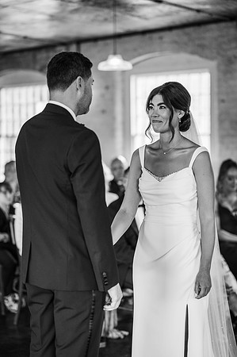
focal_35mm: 85
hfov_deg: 16.0
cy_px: 178
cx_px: 118
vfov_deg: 23.9
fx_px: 841
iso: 640
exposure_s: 1/200
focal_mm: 85
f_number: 2.2
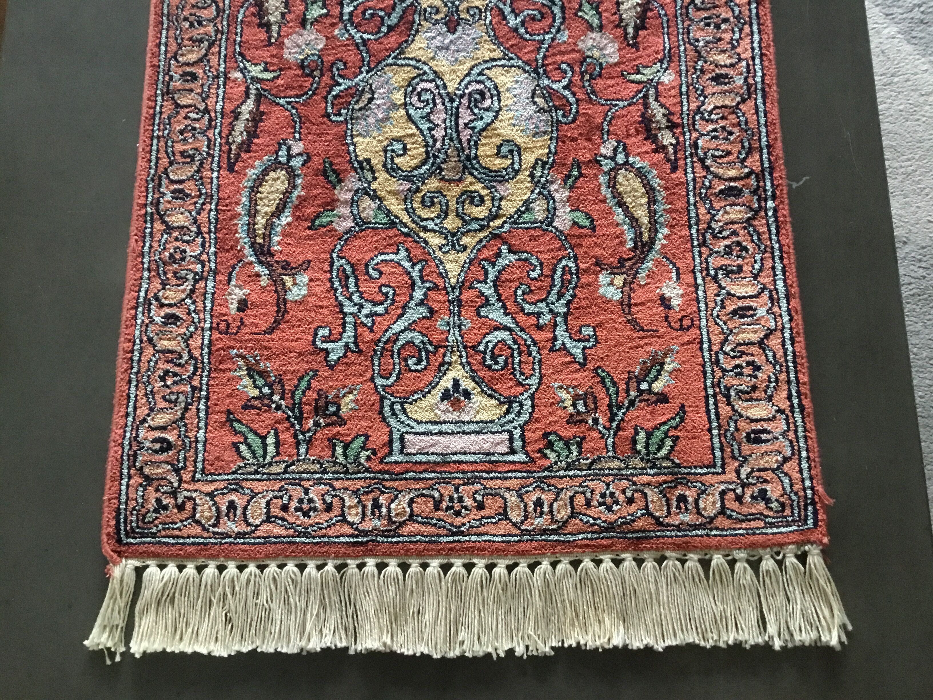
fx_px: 836
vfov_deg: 45.4
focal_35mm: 31
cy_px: 350
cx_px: 466
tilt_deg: -77.9
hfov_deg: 58.4
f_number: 2.4
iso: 200
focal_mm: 3.3
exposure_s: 1/25
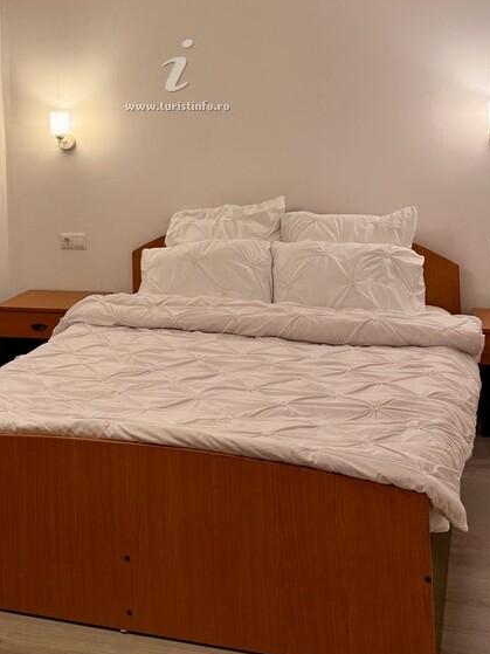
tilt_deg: +2.0
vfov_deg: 39.8
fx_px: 831
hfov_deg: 32.6
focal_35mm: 44
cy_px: 63
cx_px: 167
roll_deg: +2.4
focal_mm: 6.76
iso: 64
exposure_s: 1/100
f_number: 1.78
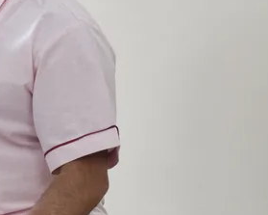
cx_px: -48
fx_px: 1507
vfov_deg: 8.1
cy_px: 103
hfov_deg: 10.0
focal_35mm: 190
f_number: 2.8
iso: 200
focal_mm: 31
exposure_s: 1/110
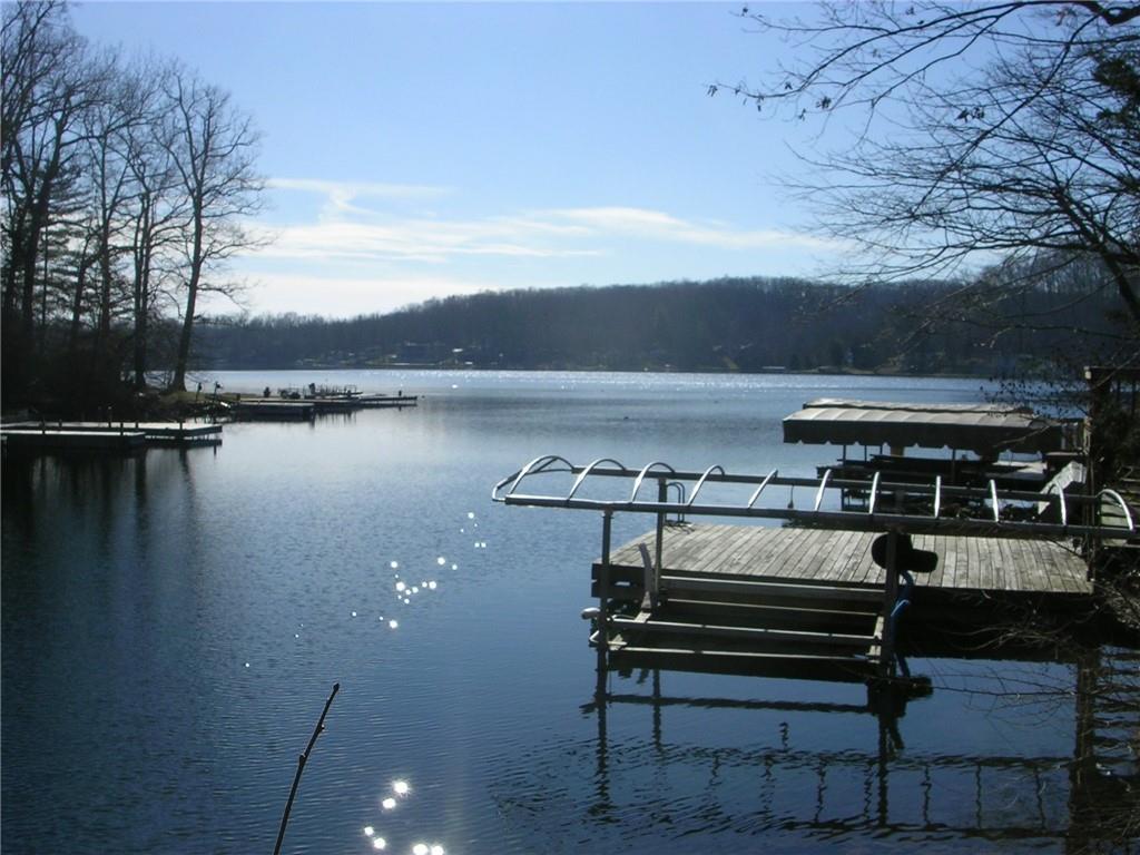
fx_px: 1416
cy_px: 428
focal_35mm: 43
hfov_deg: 43.9
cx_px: 570
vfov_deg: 33.6
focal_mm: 6.6
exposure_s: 1/673
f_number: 5.9
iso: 50
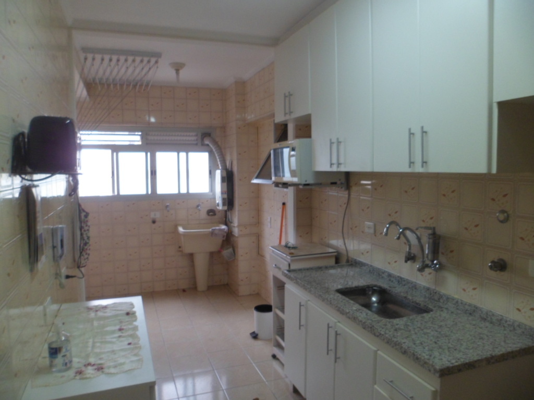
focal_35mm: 26
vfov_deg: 53.1
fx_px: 401
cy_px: 200
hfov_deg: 67.3
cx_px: 267
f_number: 3.3
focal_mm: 4.9
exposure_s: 1/45
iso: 160
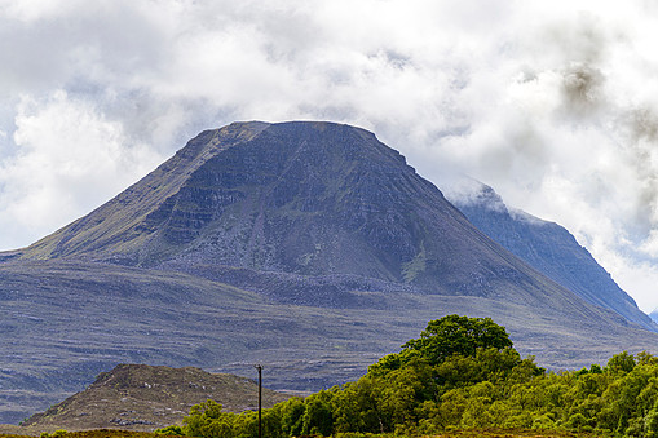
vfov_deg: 6.0
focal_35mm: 228
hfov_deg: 9.0
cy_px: 225
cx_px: 309
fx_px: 4166
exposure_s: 1/2000
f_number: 2.8
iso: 100
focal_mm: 200
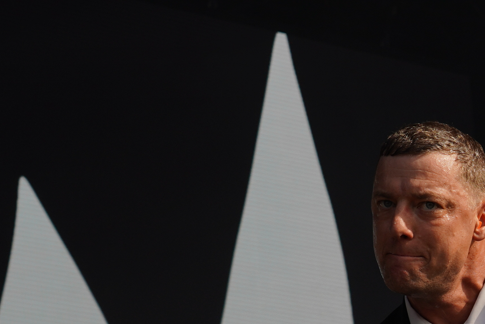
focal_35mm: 189
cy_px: 479
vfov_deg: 7.2
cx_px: 612
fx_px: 2546
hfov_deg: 10.7
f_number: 7.1
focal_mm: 54
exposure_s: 1/400
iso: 100
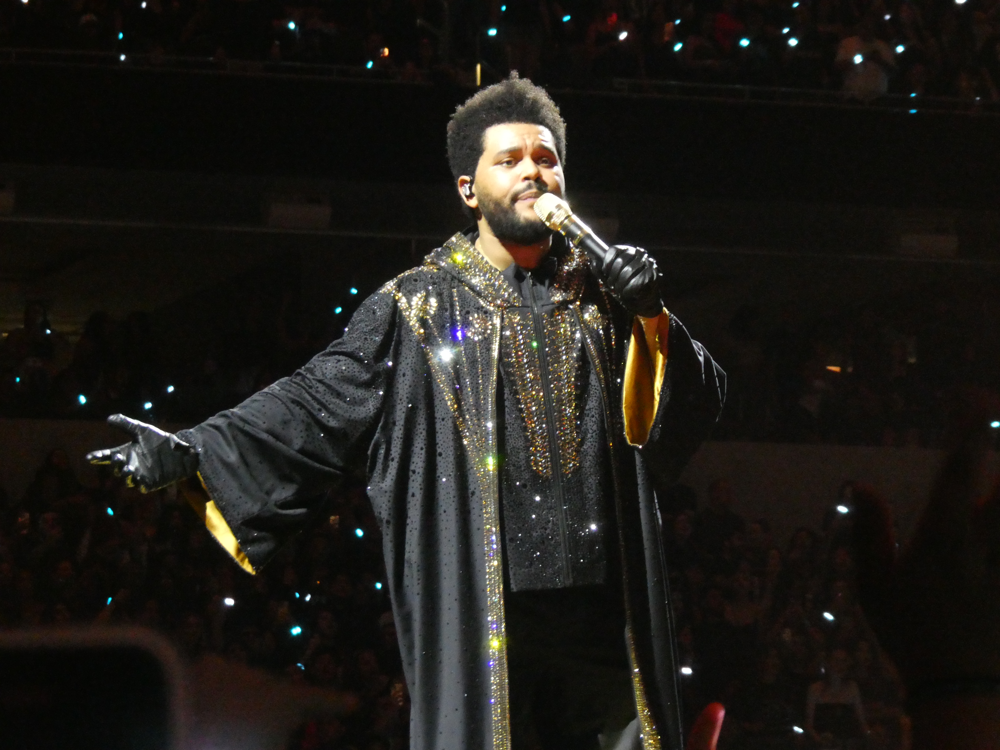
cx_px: 500
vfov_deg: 6.4
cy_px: 375
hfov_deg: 8.6
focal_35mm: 231
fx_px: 6673
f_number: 5.6
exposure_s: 1/50
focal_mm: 41.4
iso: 1600
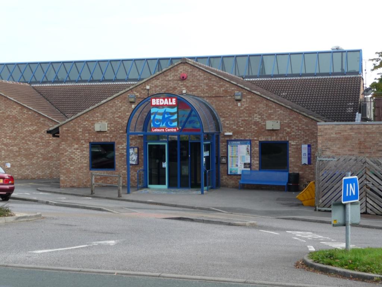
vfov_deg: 20.4
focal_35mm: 72
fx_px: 795
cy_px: 144
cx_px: 191
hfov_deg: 27.0
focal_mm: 12.2
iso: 100
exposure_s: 1/200
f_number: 4.6
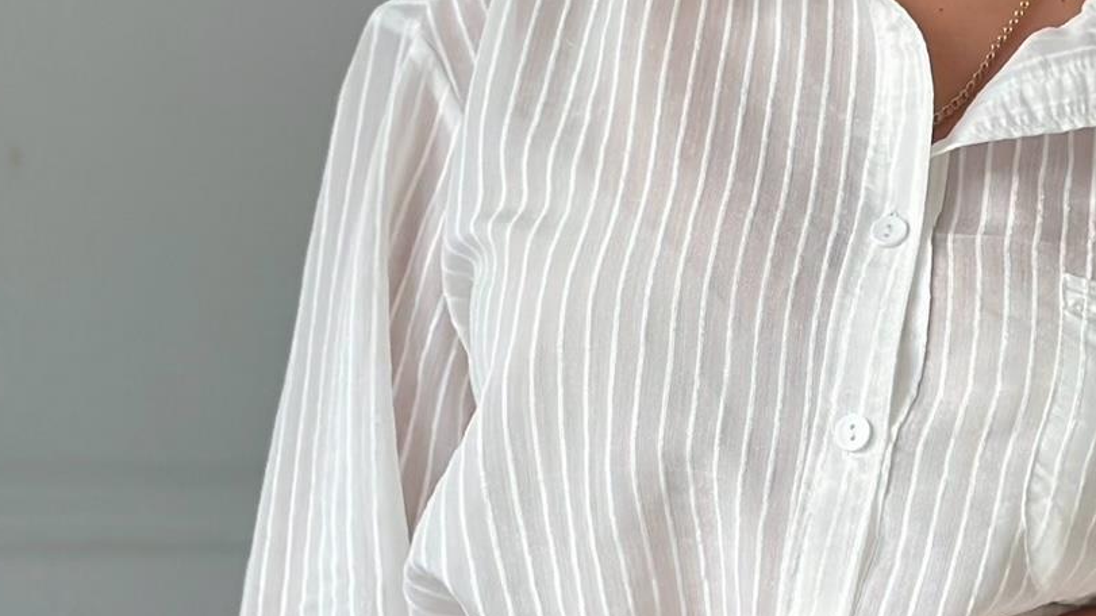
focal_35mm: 130
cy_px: 255
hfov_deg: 16.4
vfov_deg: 9.3
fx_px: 3778
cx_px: 853
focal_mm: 6.86
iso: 400
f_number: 1.78
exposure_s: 1/58
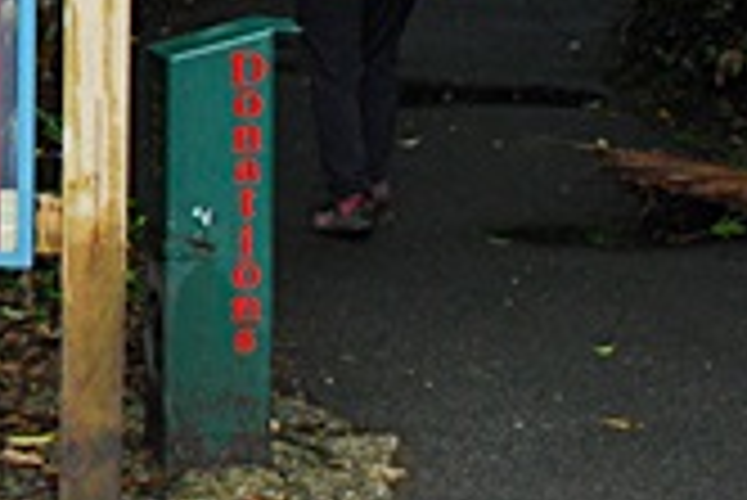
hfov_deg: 13.1
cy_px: 9
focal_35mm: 145
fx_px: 3011
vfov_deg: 9.4
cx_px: -495
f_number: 3.8
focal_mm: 20
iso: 400
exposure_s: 1/40
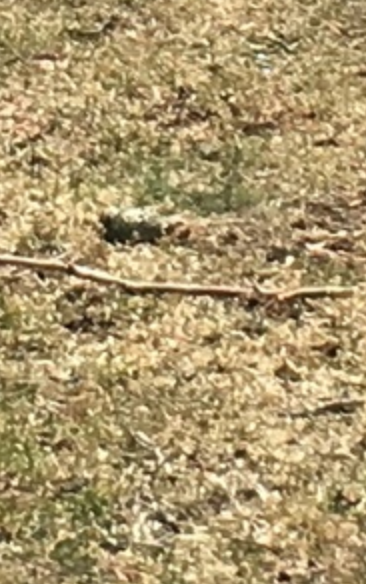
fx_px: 5145
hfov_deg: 4.1
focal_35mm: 323
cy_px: -728
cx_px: 254
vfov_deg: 6.3
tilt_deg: -6.2
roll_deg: -1.0
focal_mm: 4.15
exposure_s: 1/1148
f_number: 2.2
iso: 25
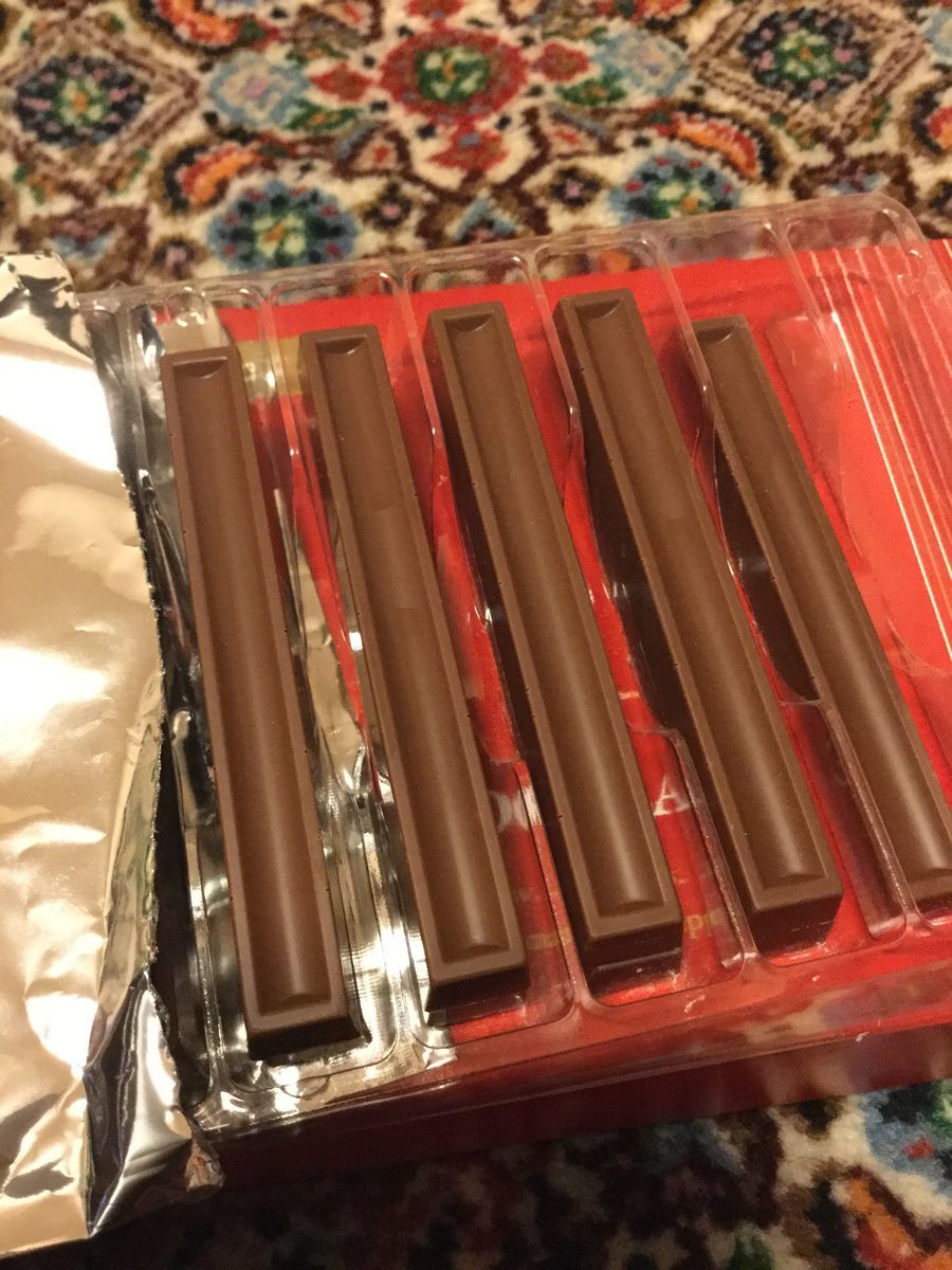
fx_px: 1137
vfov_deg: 58.4
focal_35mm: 31
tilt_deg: -65.1
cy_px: 635
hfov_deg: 45.4
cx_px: 476
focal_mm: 3.3
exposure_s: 1/17
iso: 400
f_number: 2.4
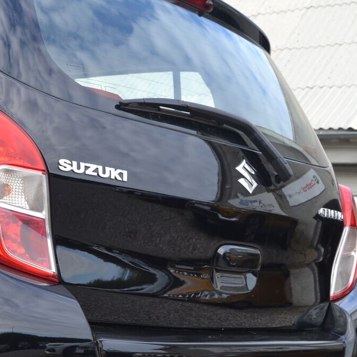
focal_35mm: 66
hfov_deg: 24.6
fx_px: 770
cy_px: 253
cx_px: -23
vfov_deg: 25.9
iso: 125
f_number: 5.6
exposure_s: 1/125
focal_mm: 18
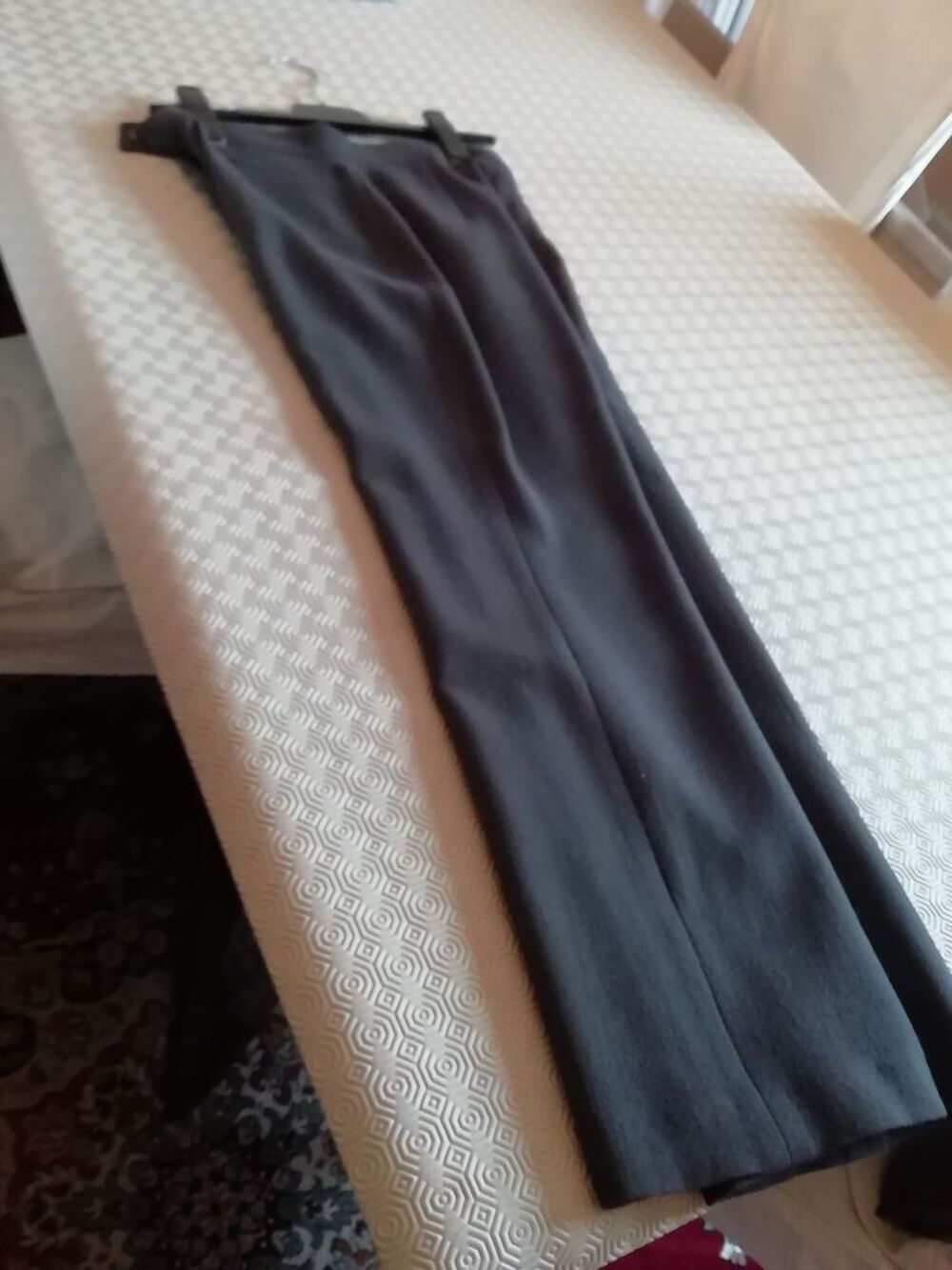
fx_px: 1063
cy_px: 635
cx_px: 476
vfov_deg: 61.7
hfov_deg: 48.2
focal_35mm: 29
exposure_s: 1/33.3
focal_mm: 3.46
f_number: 2.2
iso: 320
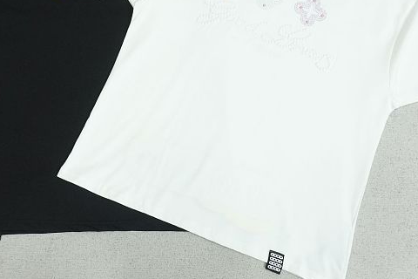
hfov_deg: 48.1
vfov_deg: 33.2
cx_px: 163
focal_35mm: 40
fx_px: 464
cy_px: 96
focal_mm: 16
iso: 1000
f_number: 8
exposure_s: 1/160
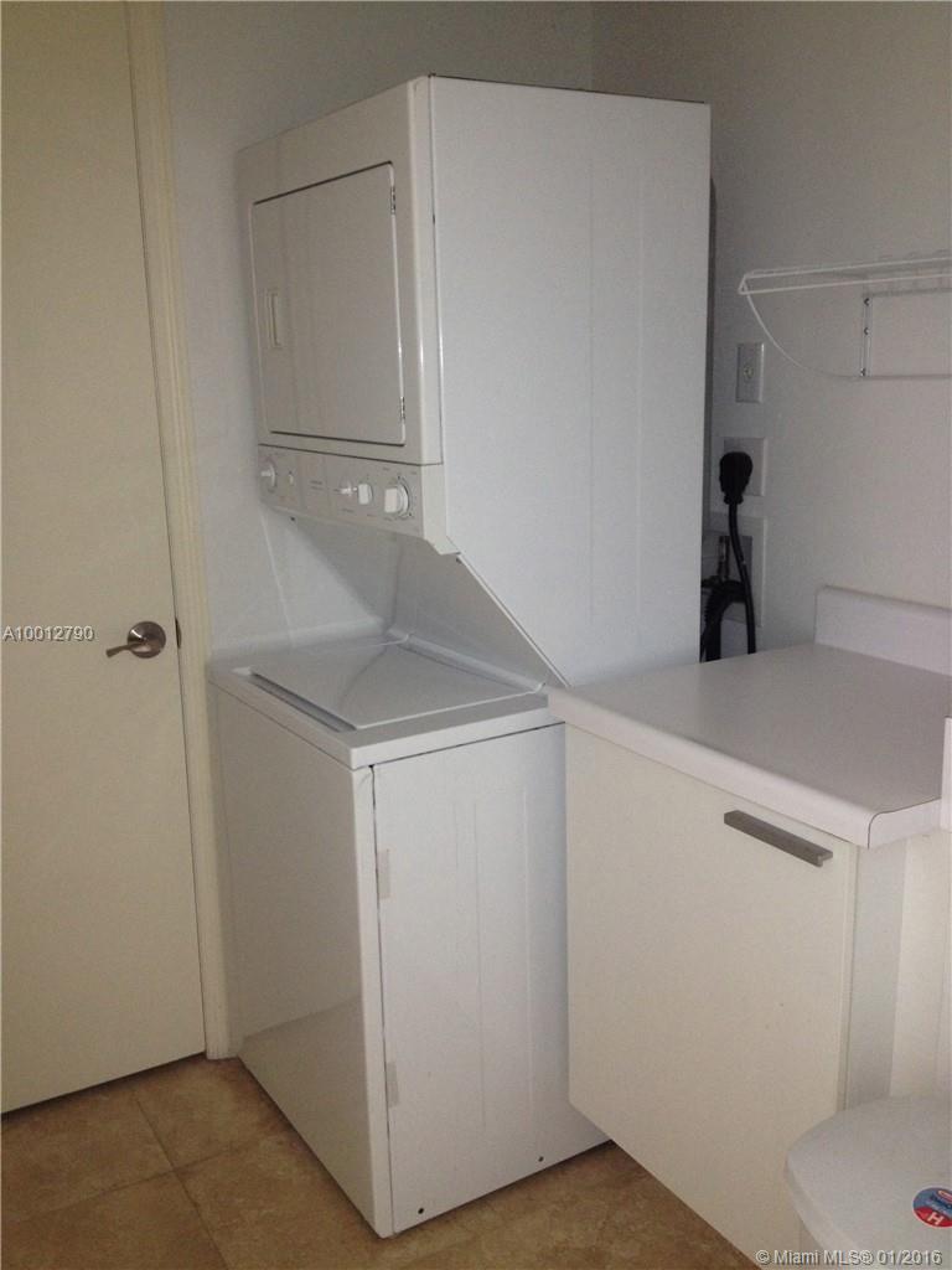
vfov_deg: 52.6
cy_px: 635
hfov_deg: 40.7
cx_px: 476
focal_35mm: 35
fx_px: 1283
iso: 160
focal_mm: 4.28
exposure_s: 1/20
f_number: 2.4
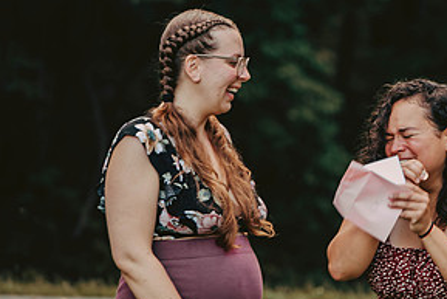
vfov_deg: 4.7
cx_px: 422
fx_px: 3615
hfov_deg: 7.1
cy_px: 199
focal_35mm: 291
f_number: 3.5
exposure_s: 1/125
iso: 250
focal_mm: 145
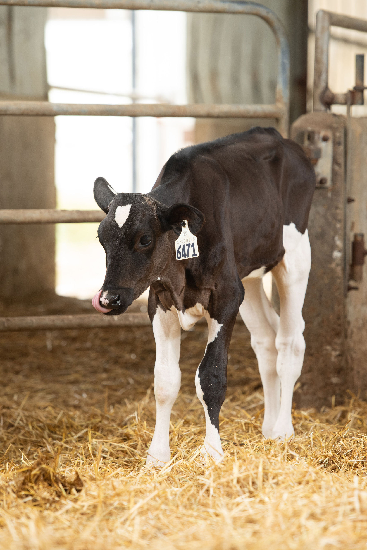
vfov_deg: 8.1
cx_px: 210
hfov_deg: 5.4
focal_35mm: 255
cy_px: 275
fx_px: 3899
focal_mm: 170
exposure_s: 1/250
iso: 400
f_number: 3.5
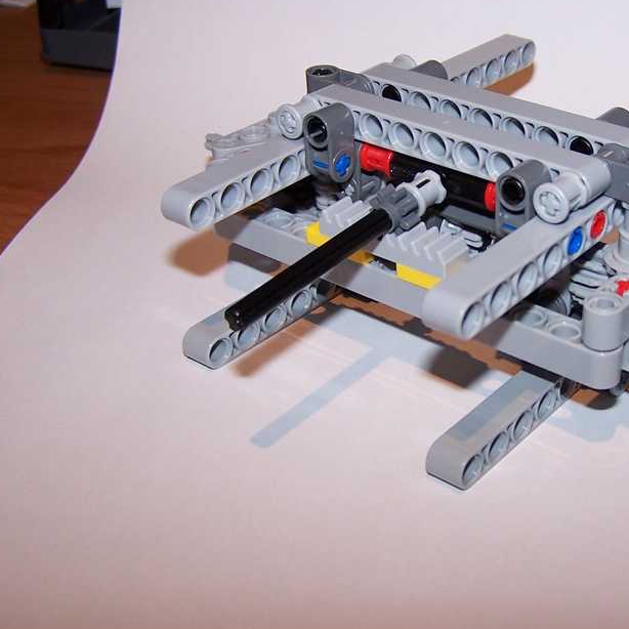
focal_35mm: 56
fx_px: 1151
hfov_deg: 29.9
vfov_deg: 30.5
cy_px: 282
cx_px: 500
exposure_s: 1/60
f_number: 2.8
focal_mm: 6.3
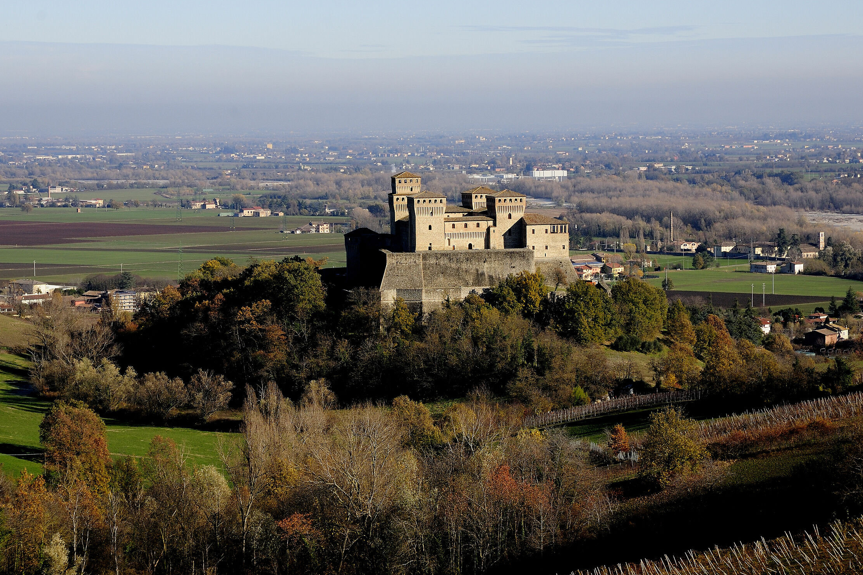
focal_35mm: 113
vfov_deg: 12.1
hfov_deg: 18.1
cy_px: 273
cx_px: 431
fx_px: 2708
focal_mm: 70
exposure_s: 1/250
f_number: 8
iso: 200
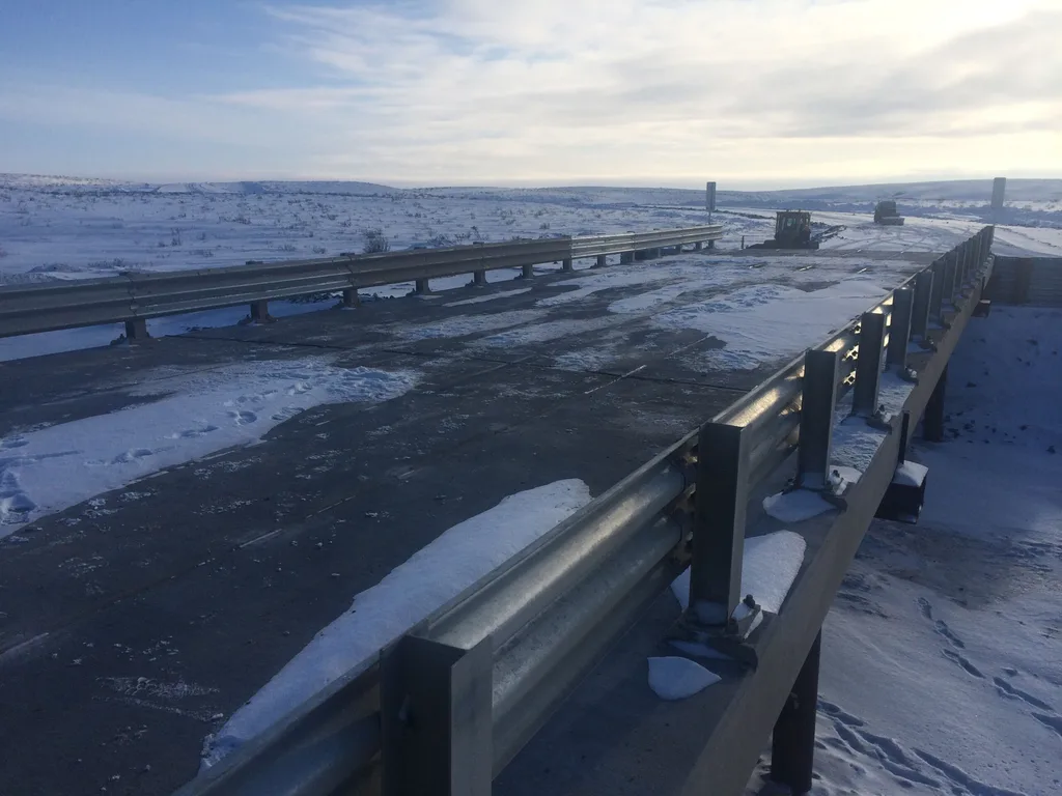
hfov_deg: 60.0
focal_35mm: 30
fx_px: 920
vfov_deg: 46.8
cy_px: 398
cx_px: 531
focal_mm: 4.12
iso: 32
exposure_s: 1/4115
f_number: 2.2
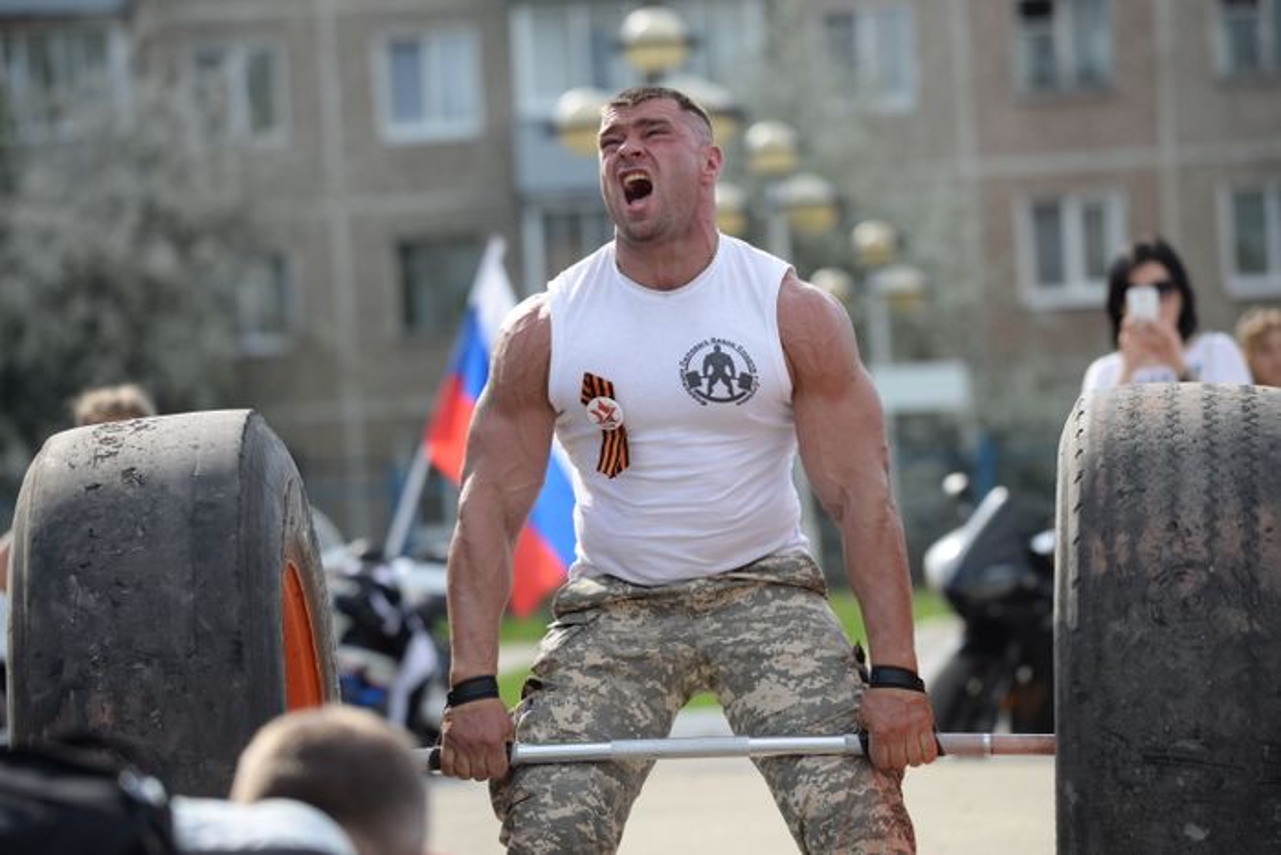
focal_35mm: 200
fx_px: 7119
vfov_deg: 6.9
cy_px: 428
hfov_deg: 10.3
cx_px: 640
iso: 100
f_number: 5
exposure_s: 1/250
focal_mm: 200
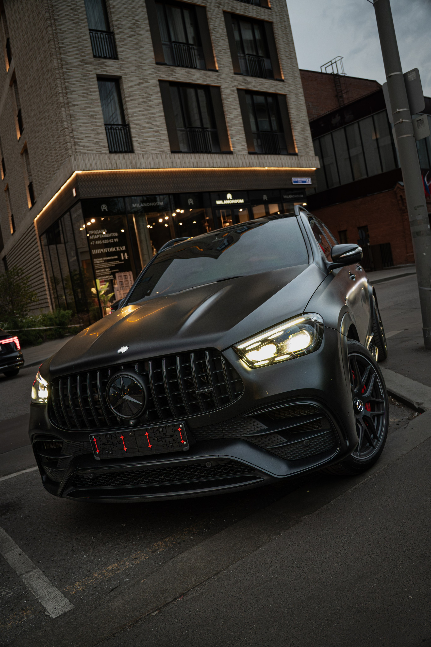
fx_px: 485
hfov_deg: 47.9
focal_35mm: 27
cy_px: 324
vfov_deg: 67.4
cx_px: 216
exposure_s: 1/100
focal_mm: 18
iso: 1600
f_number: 2.8
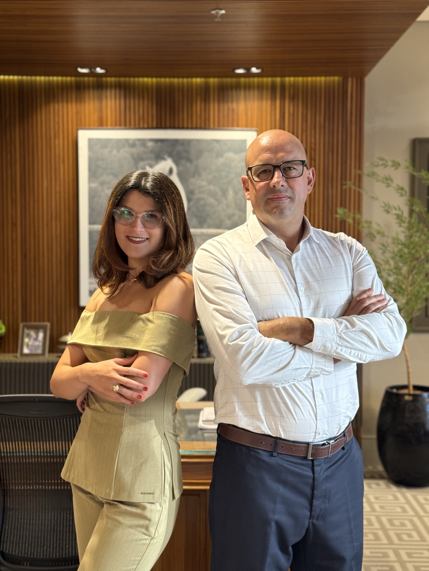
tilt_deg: -2.7
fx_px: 793
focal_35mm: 48
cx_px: 214
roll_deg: -0.5
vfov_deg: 39.7
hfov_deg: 30.3
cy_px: 286
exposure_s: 1/60
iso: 200
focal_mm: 6.76
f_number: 1.78
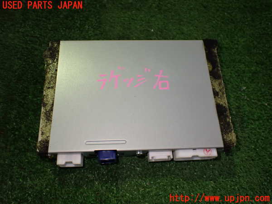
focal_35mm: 30
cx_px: 136
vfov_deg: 46.8
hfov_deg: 60.0
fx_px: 236
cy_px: 102
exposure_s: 1/125
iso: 320
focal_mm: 5.4
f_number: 2.3
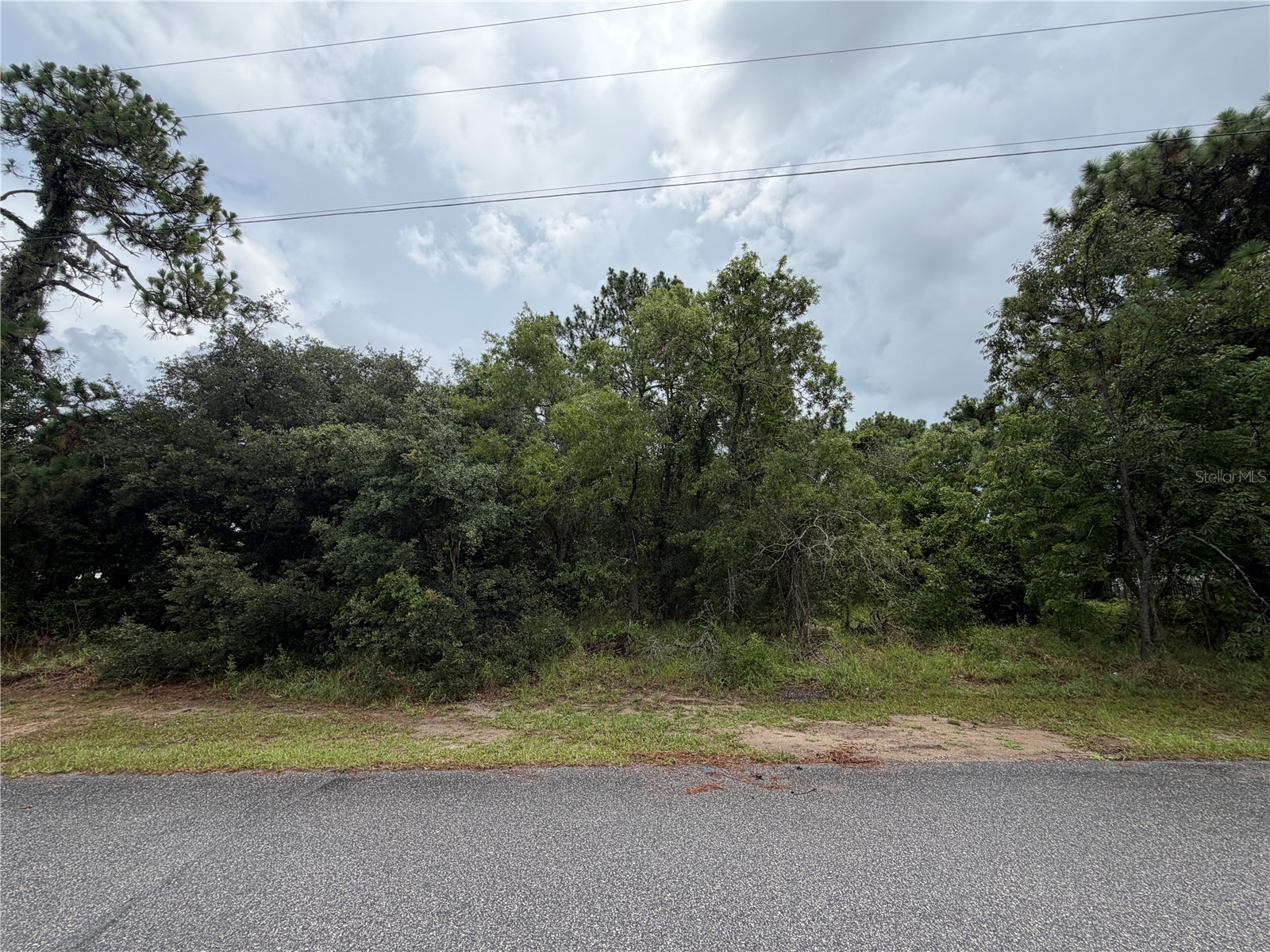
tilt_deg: +13.2
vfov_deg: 85.7
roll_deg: -0.8
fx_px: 514
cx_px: 635
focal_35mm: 14
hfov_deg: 102.1
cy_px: 476
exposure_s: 1/770
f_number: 2.2
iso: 25
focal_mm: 2.22
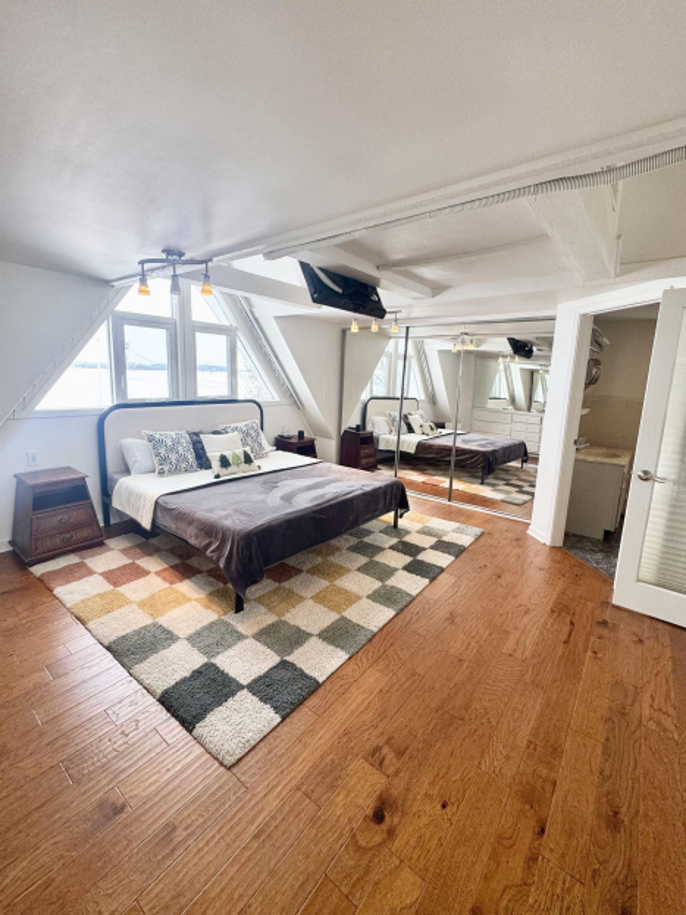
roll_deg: -1.3
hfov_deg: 81.7
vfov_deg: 98.1
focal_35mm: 15
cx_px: 332
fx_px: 396
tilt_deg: -9.7
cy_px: 441
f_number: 2.2
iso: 100
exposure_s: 1/120
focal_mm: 2.22
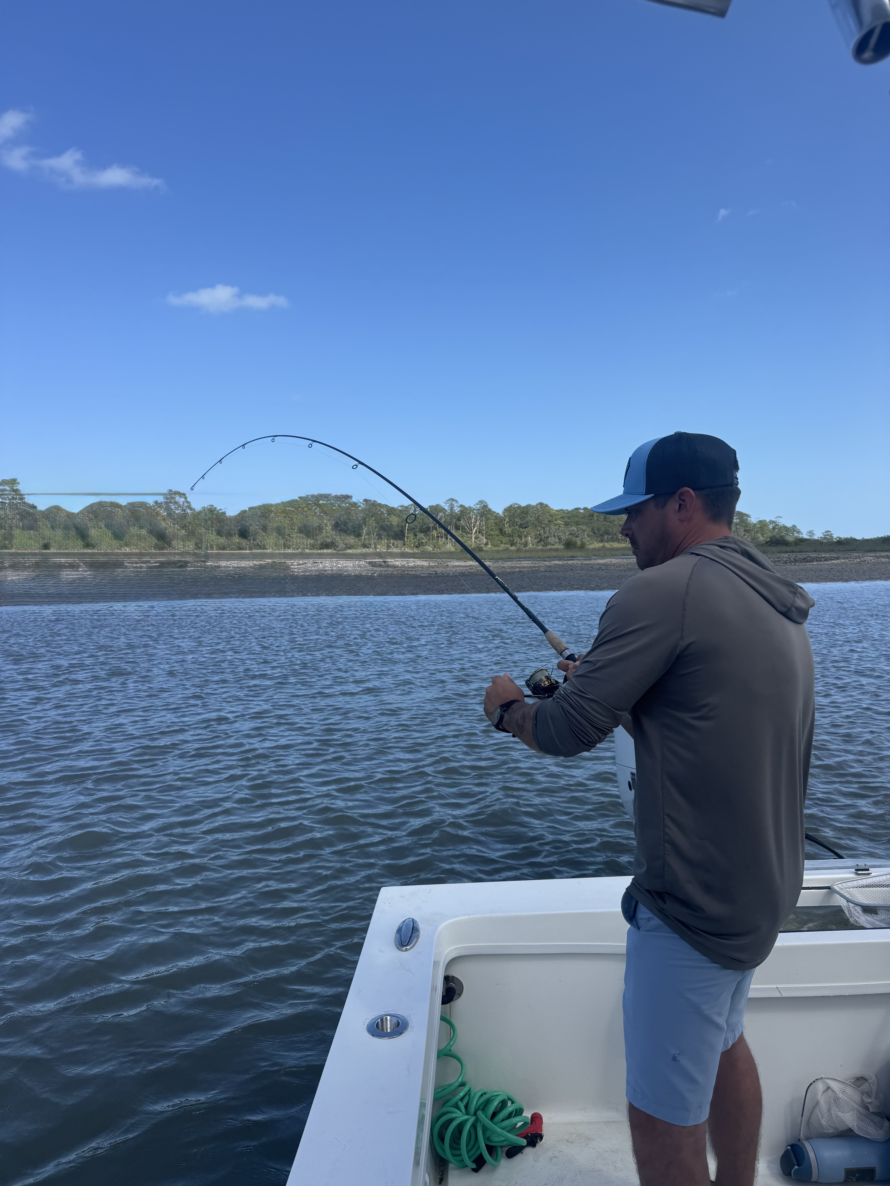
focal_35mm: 24
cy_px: 593
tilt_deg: -3.3
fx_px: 823
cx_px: 445
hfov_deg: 56.8
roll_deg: +1.6
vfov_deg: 71.6
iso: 80
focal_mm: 6.76
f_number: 1.78
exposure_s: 1/4049
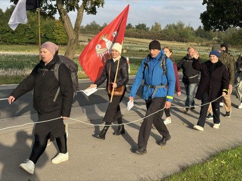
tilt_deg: -7.4
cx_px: 121
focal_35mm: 48
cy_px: 90
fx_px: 336
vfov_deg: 30.3
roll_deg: -1.6
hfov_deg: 39.7
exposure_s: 1/1565
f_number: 1.78
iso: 64
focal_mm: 6.86
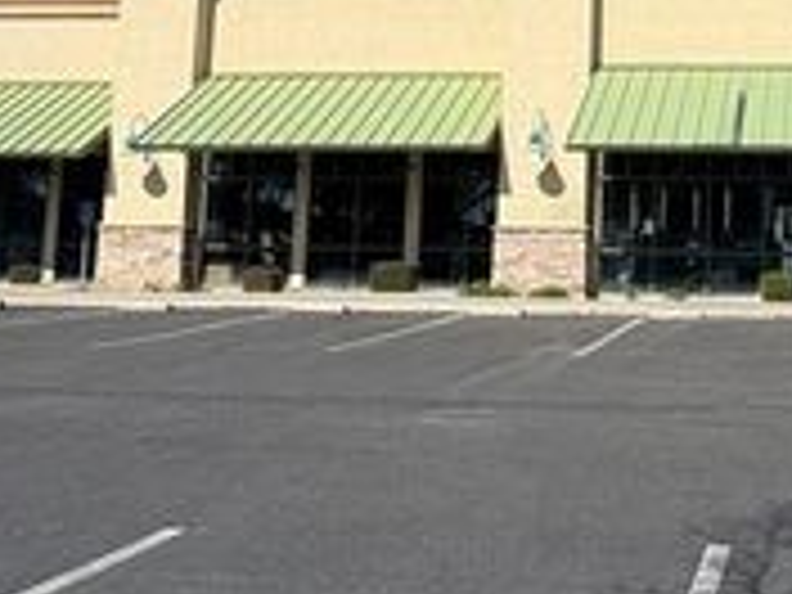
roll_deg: -0.6
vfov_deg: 27.9
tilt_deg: +8.4
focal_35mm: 51
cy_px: 104
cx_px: 747
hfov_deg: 34.8
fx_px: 1167
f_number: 2.2
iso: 50
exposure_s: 1/2674
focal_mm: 2.22
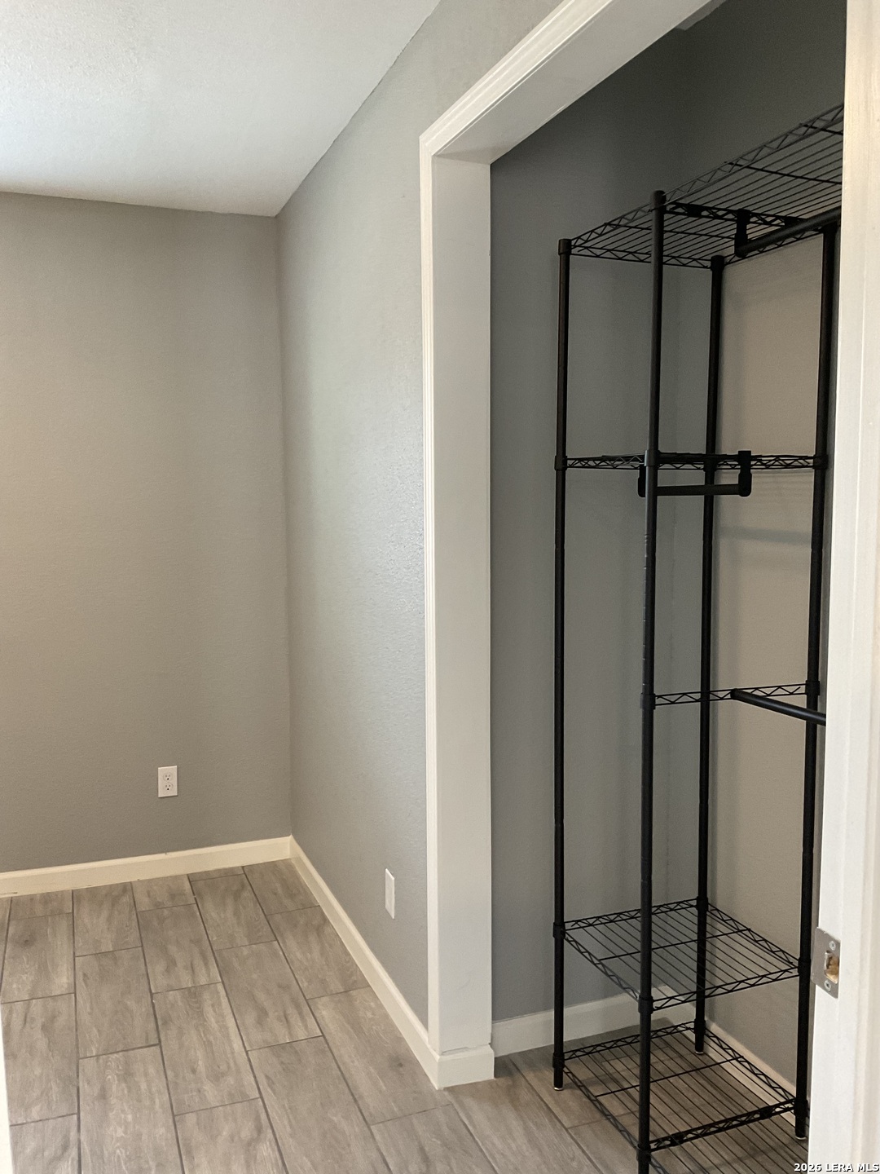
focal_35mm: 29
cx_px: 440
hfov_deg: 48.2
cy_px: 587
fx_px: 983
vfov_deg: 61.7
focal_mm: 3
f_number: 1.8
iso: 125
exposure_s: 1/60
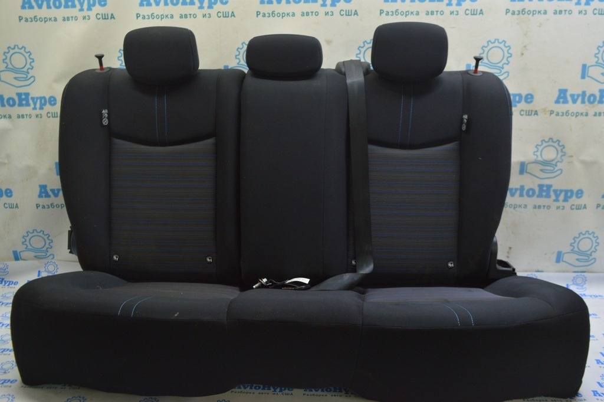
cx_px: 302
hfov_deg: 62.0
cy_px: 201
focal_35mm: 30
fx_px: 503
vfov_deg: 43.5
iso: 400
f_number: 5.6
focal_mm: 20
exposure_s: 1/20
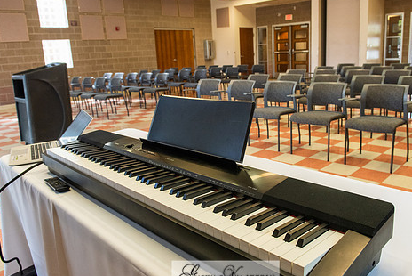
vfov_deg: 43.7
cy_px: 138
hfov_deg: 61.8
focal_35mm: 30
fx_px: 344
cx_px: 226
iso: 1600
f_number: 7.1
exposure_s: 1/100
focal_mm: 24
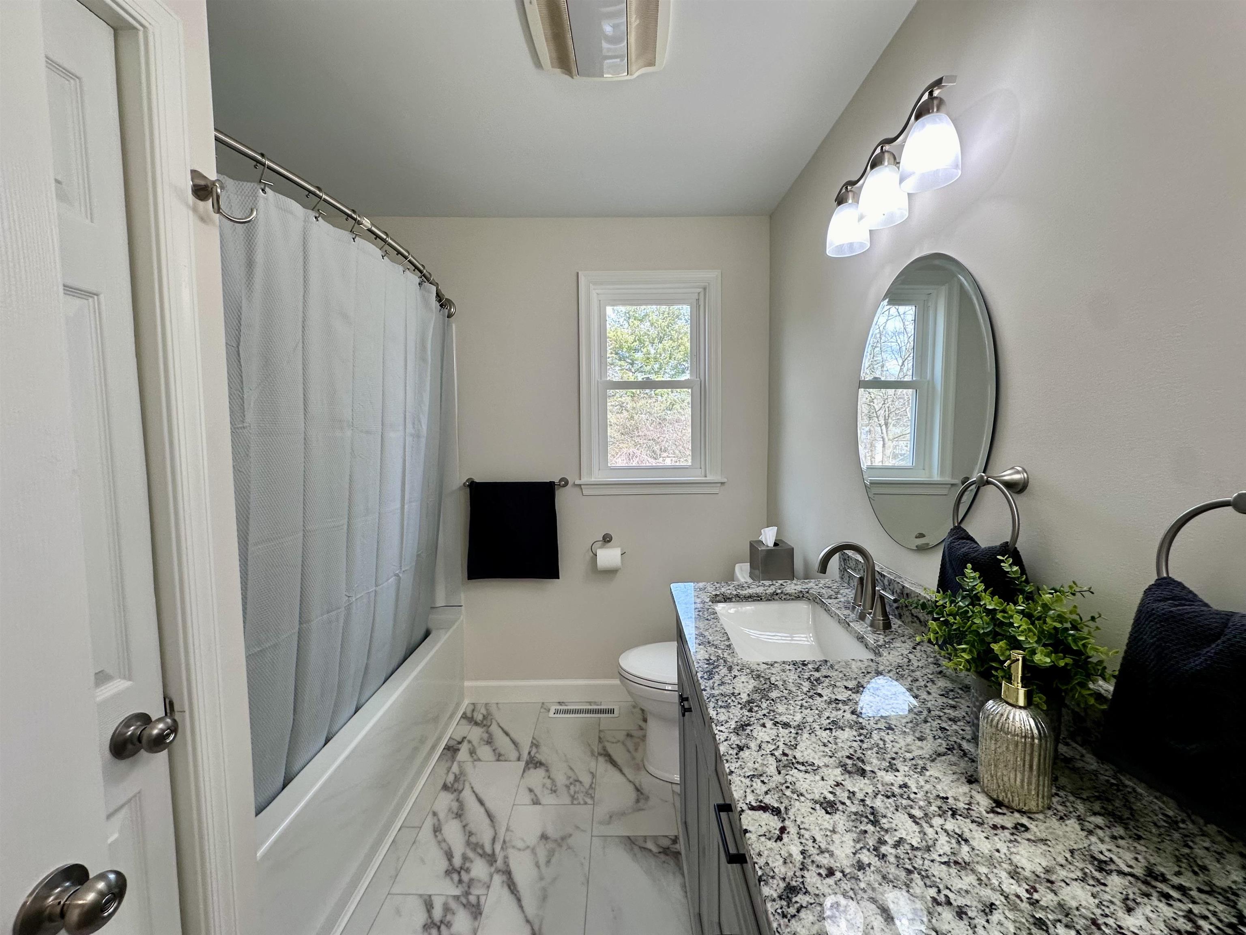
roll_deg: +1.2
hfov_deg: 102.1
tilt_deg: -4.2
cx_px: 623
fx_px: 504
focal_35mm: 14
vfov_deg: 85.7
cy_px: 468
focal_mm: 2.22
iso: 80
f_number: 2.2
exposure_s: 1/120
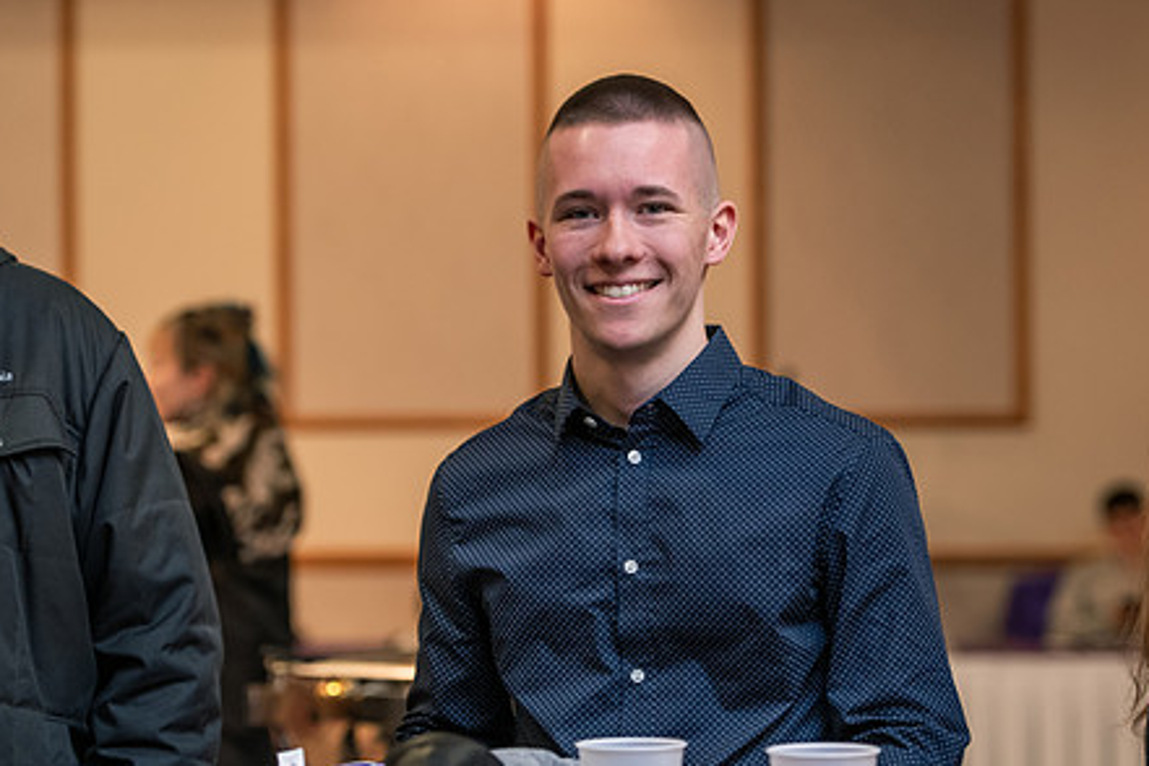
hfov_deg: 16.9
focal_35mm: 121
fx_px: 3862
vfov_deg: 11.3
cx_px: 644
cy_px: 397
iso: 1600
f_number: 3.2
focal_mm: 92
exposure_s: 1/160
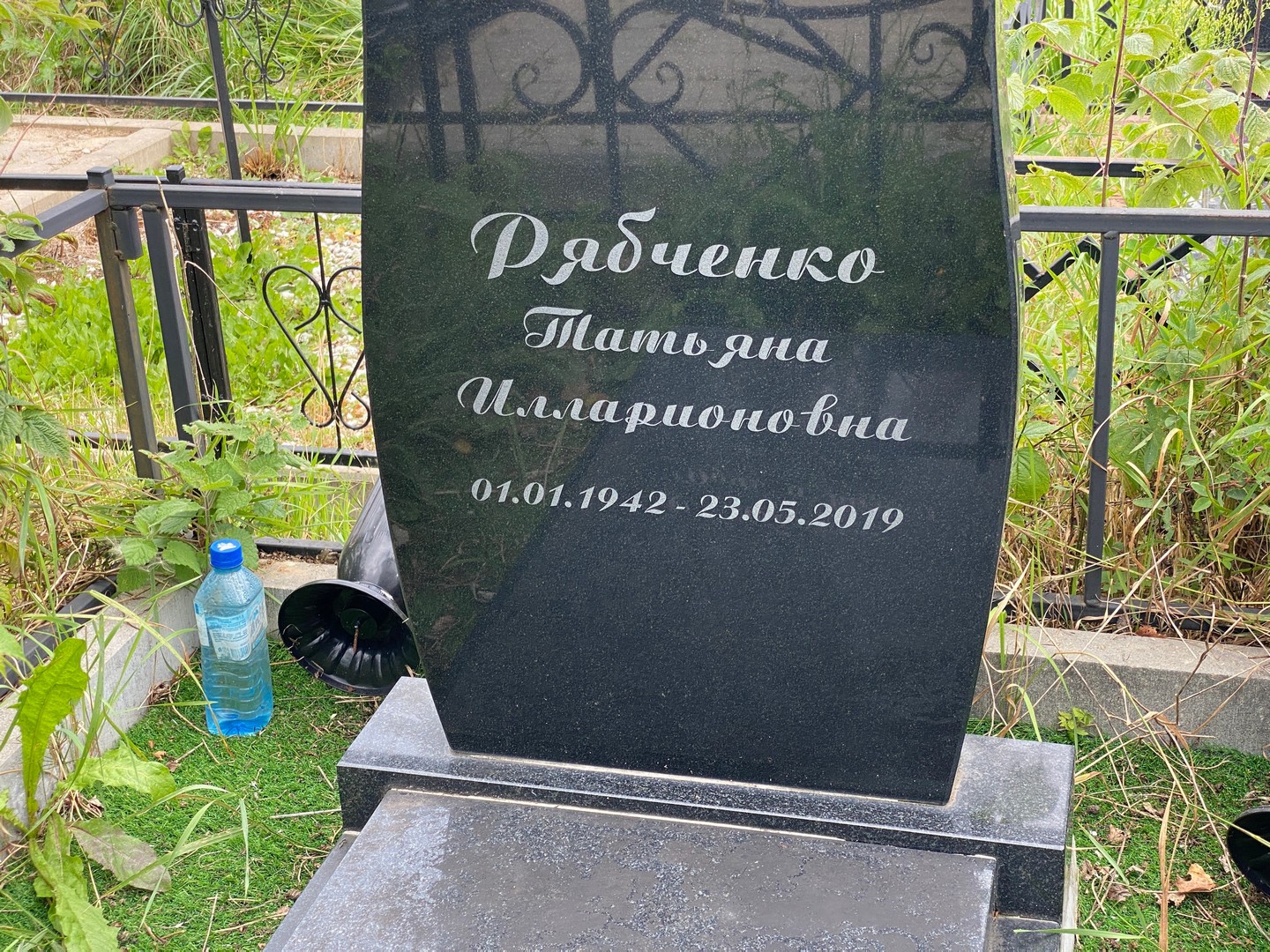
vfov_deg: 28.0
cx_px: 635
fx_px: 1908
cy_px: 476
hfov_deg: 36.8
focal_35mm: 52
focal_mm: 6
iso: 20
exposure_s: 1/189
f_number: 2
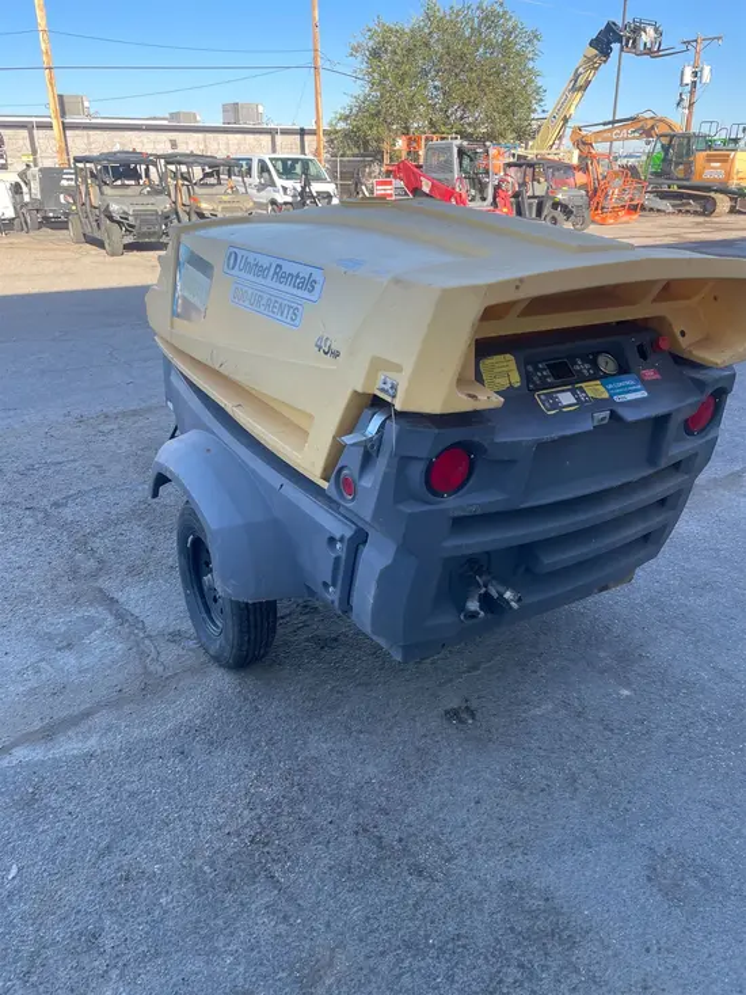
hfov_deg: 53.1
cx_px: 373
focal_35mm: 26
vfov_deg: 67.3
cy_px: 498
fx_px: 747
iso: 32
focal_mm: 4.2
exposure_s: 1/463
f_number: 1.6
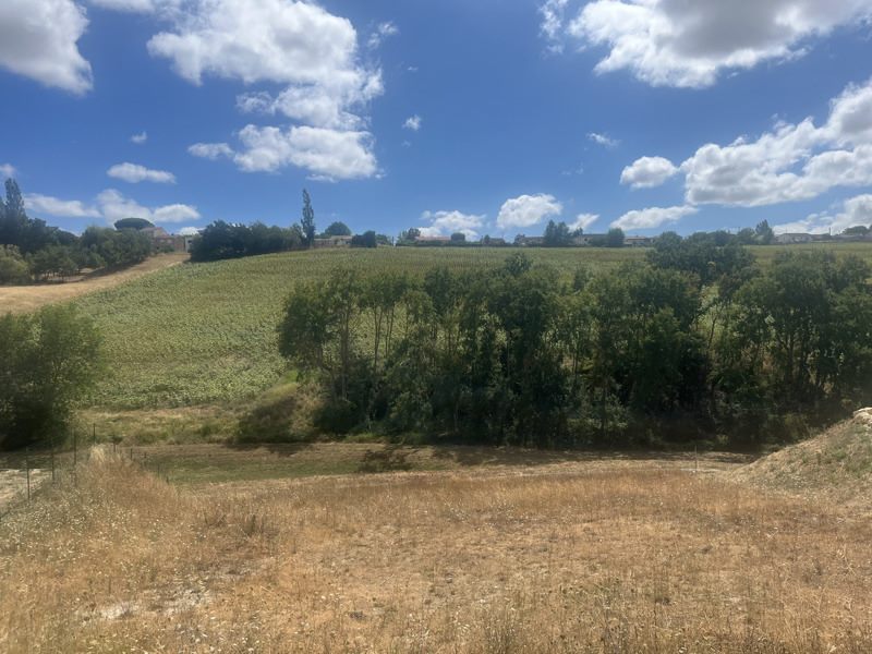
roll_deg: +2.1
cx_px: 436
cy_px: 327
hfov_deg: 67.3
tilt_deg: -2.2
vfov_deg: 53.1
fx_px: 655
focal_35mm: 26
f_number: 1.6
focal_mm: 5.1
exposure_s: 1/6494
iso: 50
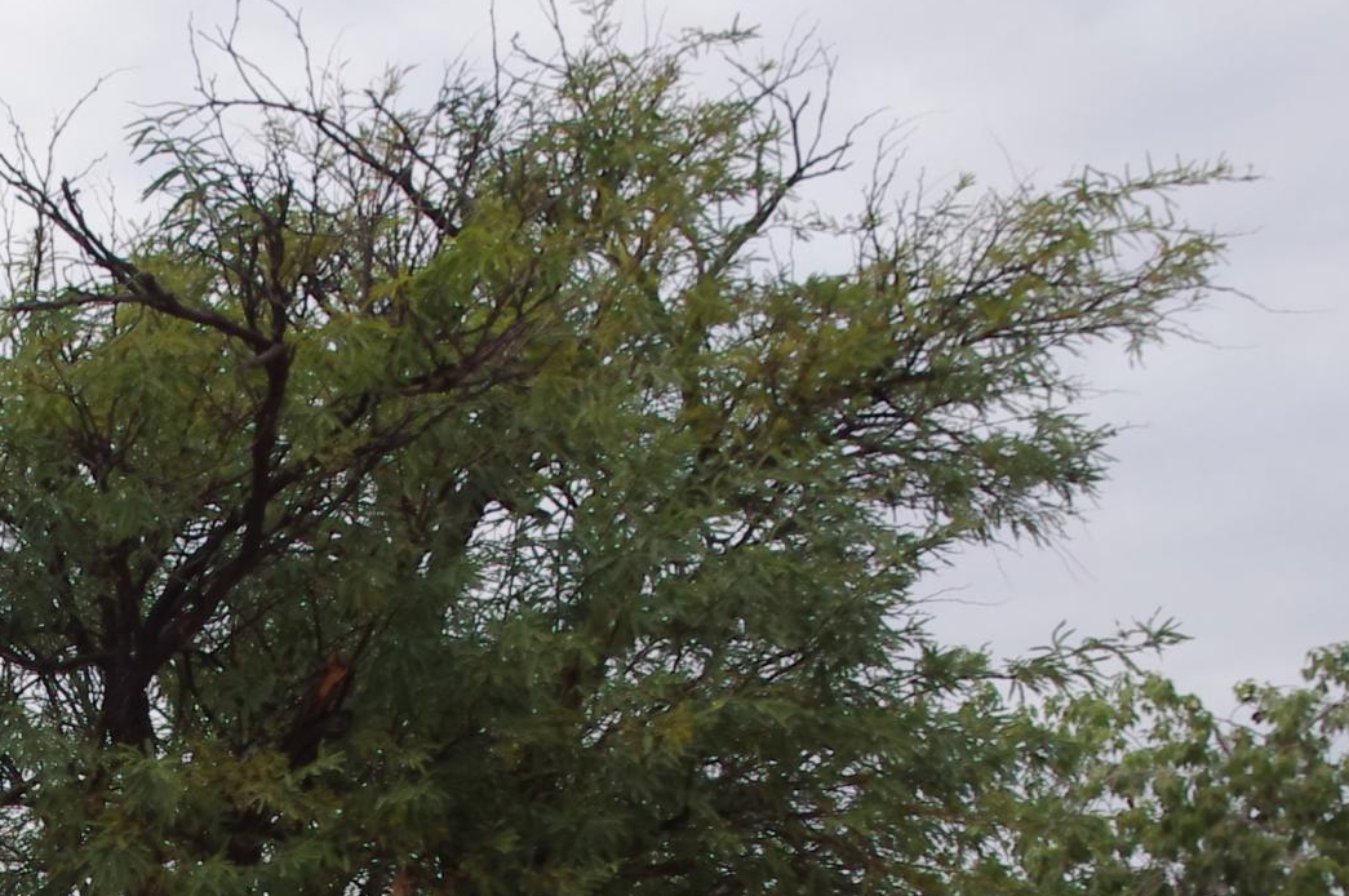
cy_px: 1279
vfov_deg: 14.4
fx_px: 3331
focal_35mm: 89
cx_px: -72
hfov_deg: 21.9
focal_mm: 21.25
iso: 400
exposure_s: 1/320
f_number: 8
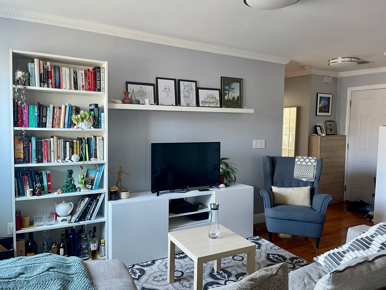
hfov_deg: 69.4
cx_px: 193
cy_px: 145
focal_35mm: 25
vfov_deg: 54.9
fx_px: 279
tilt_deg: -4.9
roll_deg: -1.0
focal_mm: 5.1
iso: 200
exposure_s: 1/60
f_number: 1.6
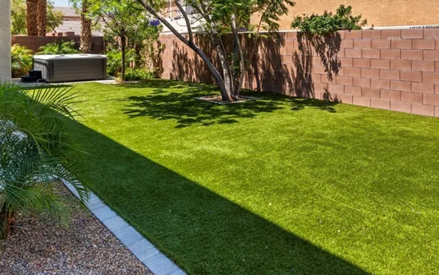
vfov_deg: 39.8
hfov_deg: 62.9
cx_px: 218
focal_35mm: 30
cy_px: 46
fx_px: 359
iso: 400
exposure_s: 1/8000
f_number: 7.1
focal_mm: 17
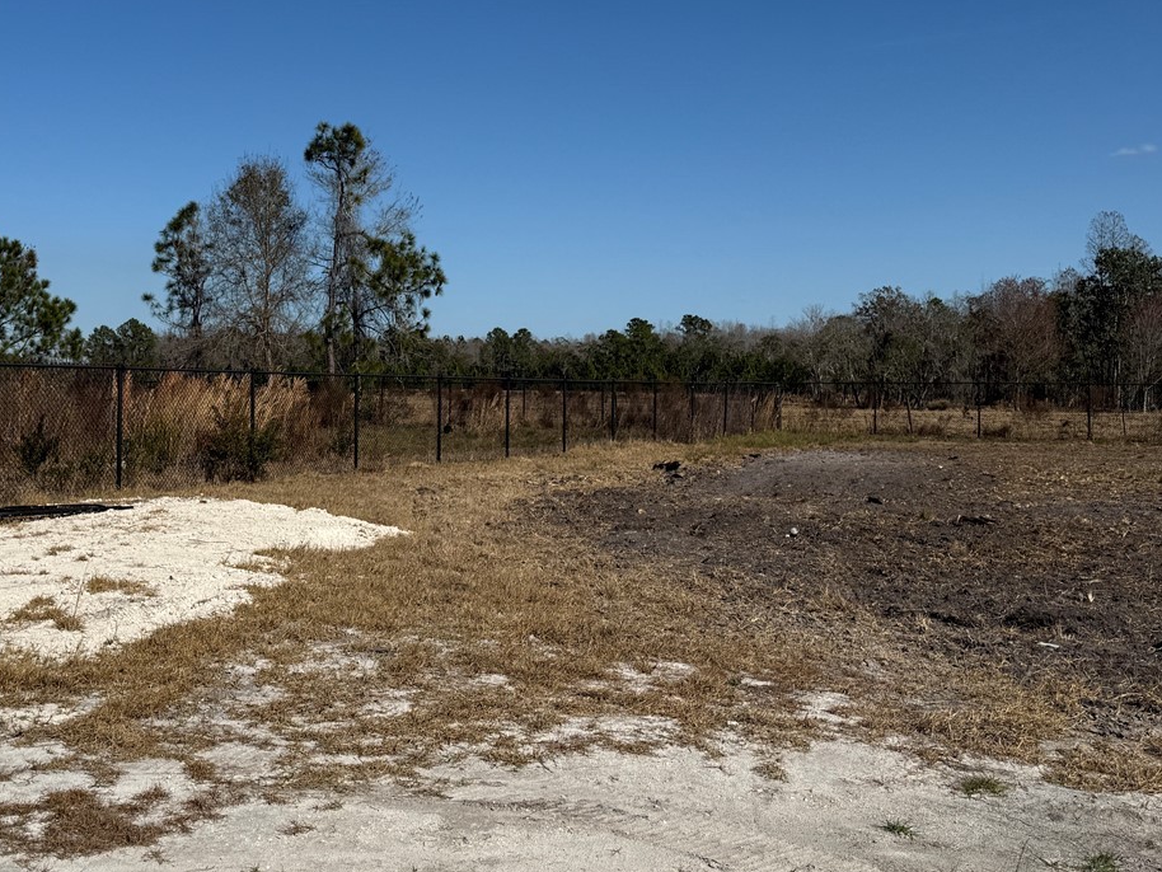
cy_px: 389
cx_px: 375
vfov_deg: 34.3
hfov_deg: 44.1
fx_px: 1410
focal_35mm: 42
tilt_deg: +1.2
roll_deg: -0.7
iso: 80
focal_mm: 6.76
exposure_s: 1/10309
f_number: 1.78
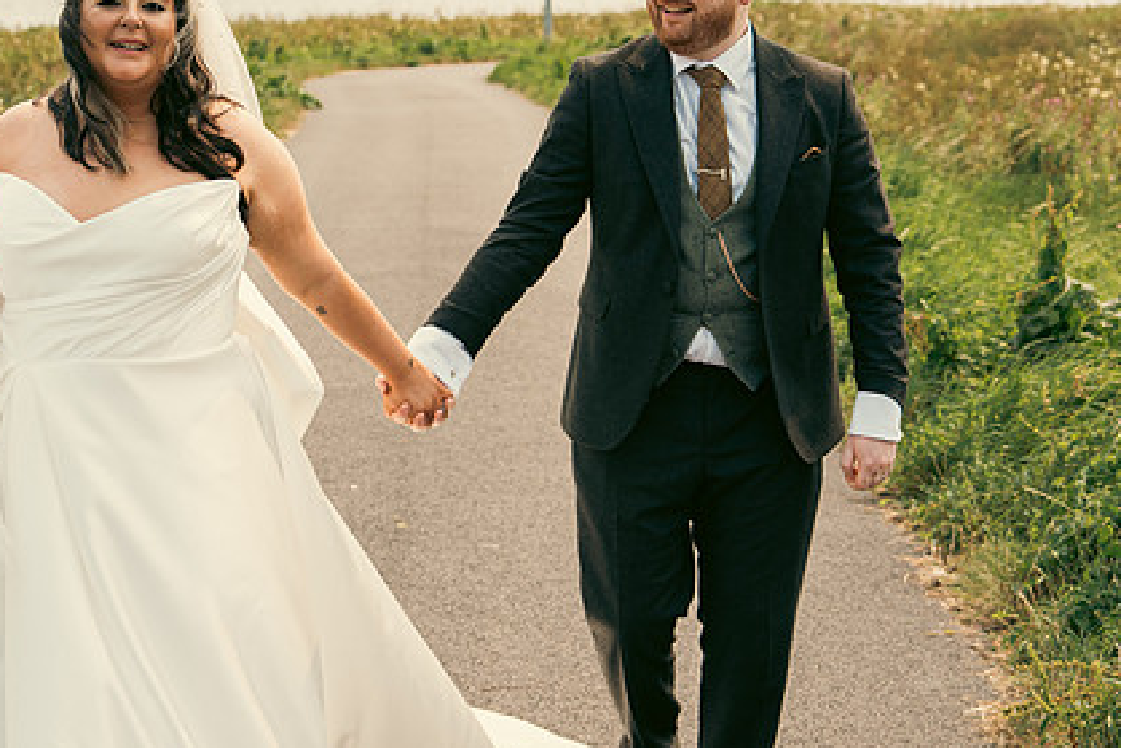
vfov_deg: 17.3
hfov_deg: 25.5
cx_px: 375
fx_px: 2461
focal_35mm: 79
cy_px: 275
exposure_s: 1/800
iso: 125
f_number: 3.5
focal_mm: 38
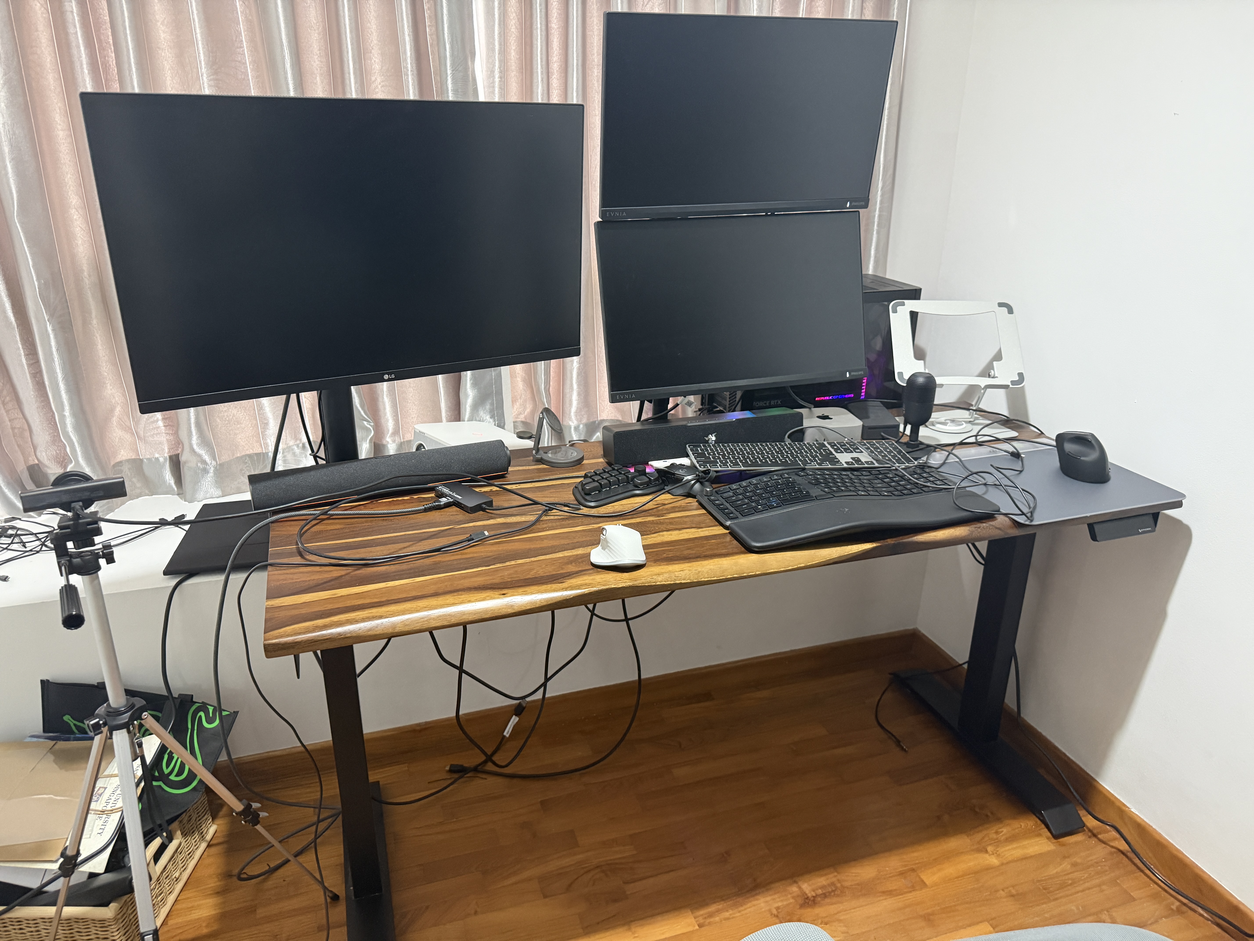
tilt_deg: -22.0
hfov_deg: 71.6
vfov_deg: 56.8
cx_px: 627
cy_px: 470
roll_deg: -0.7
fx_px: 869
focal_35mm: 24
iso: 500
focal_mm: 6.76
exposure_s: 1/50
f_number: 1.78
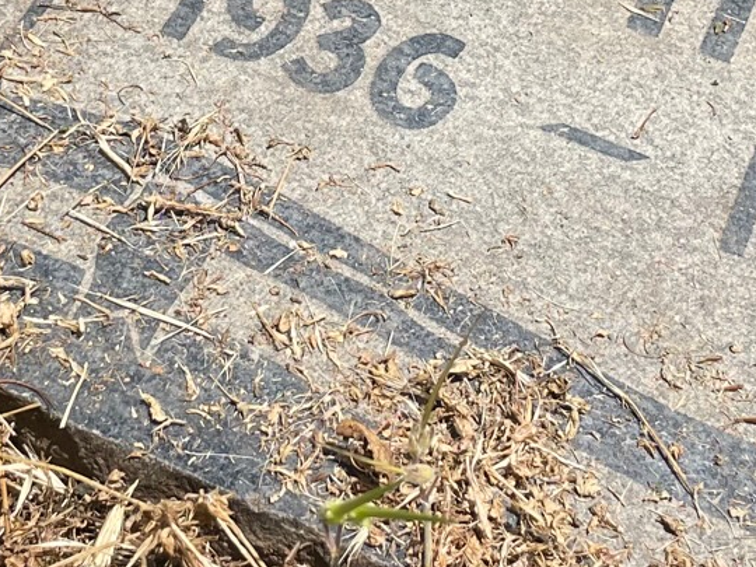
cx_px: 297
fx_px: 2118
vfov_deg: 14.7
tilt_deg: -48.1
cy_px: -140
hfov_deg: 20.2
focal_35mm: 97
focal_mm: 4.2
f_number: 1.6
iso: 32
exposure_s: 1/3731
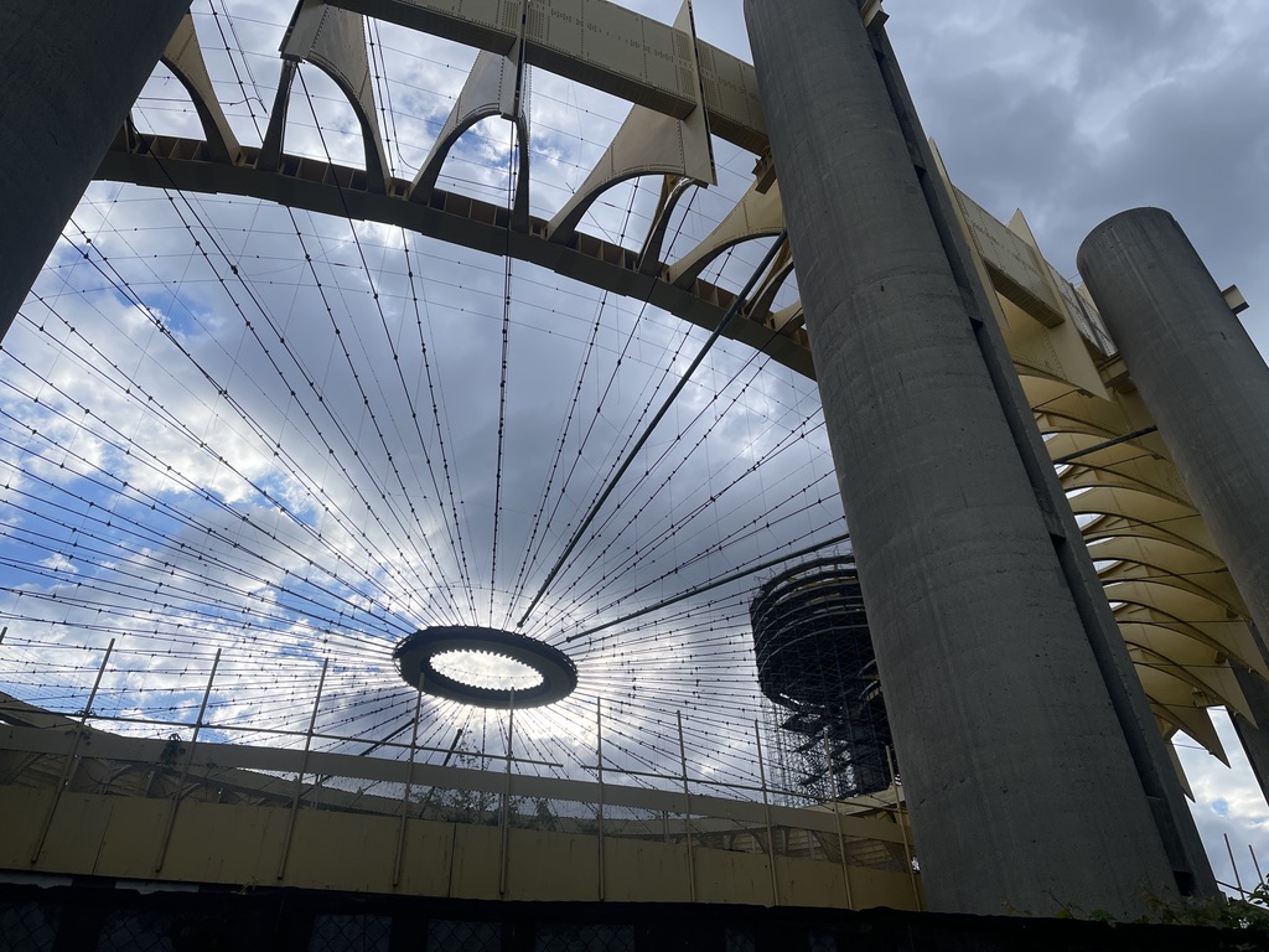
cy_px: 476
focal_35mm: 25
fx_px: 916
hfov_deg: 69.4
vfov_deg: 54.9
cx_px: 634
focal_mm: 5.1
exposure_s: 1/5376
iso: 32
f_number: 1.6
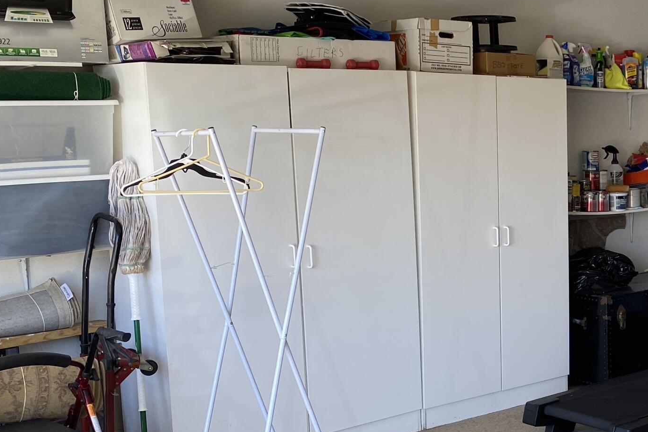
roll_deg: -0.3
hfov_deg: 30.9
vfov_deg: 23.0
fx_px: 1062
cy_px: 259
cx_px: 681
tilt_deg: -6.1
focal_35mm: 59
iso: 32
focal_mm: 4.25
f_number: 1.8
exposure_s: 1/208
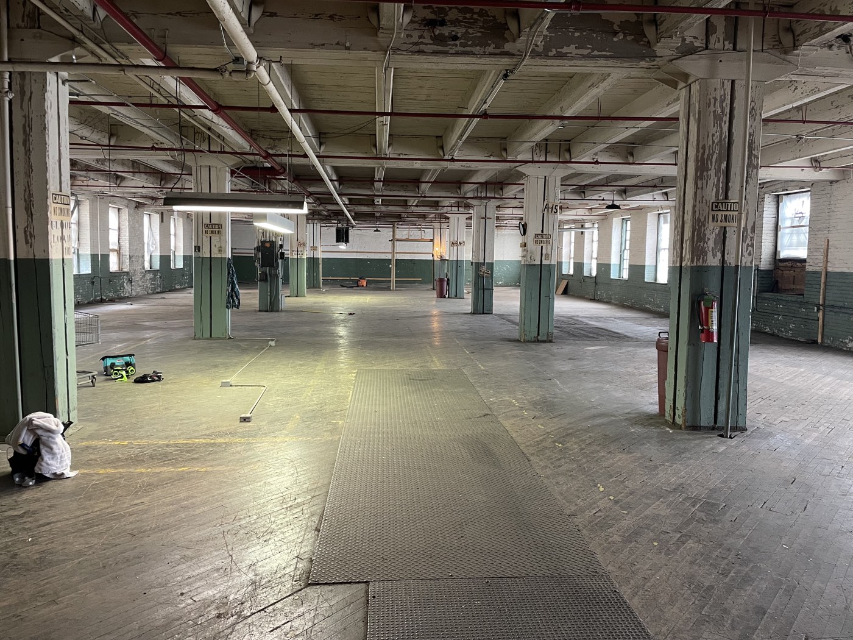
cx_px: 426
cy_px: 320
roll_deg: -0.6
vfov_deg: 53.1
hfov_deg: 67.3
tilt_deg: -4.9
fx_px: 641
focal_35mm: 26
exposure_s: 1/60
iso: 250
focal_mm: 4.2
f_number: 1.6
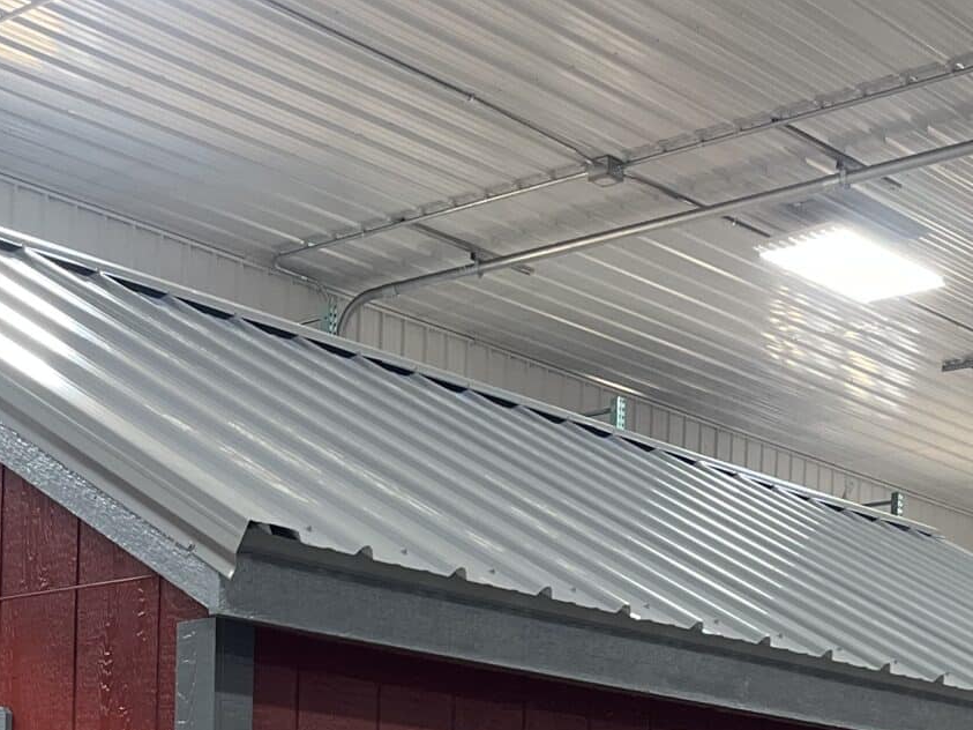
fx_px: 2220
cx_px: 197
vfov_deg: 17.3
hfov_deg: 24.3
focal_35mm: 79
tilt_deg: -1.0
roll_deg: -1.4
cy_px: 997
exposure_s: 1/60
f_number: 1.6
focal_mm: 5.1
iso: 200
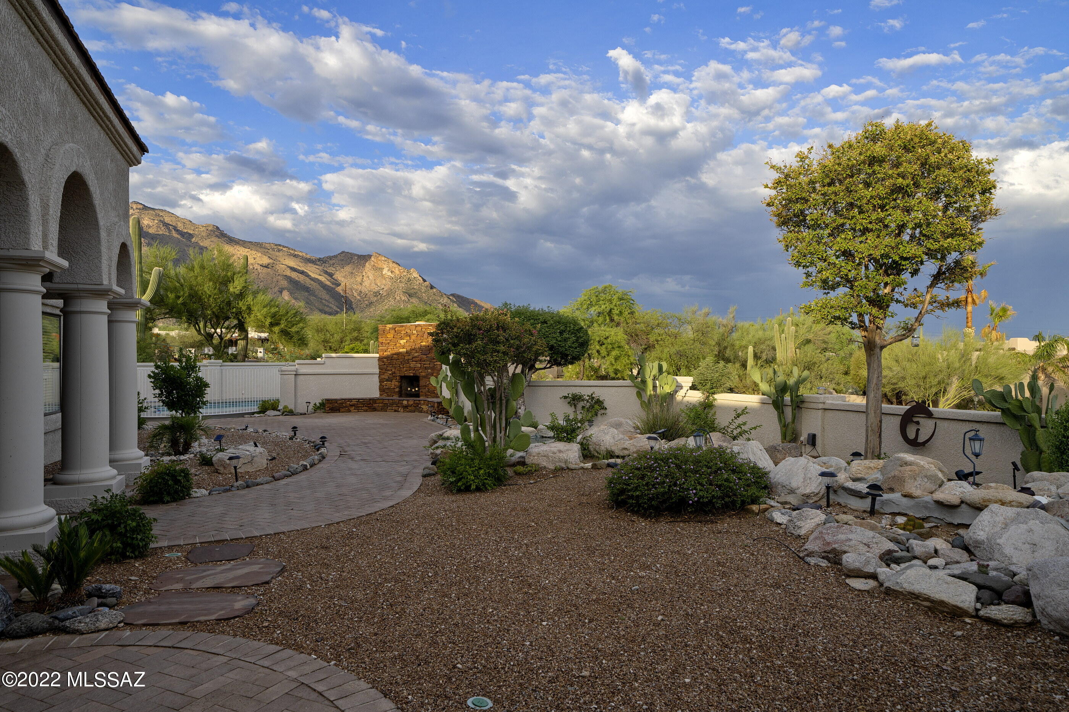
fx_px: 653
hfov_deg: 78.6
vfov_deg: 57.2
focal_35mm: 22
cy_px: 356
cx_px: 534
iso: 100
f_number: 9
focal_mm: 22
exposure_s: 1/100
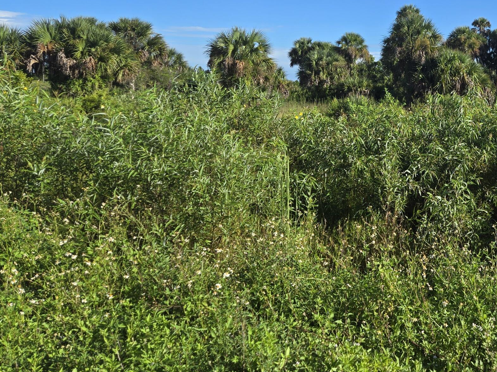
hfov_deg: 40.4
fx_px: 632
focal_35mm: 44
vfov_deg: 32.5
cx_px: 424
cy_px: 118
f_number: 1.8
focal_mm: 5.4
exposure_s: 1/1714
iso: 25
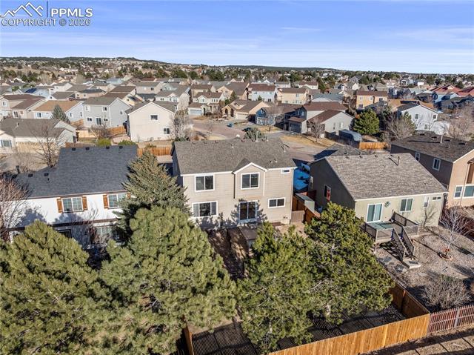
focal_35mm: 24
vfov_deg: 56.8
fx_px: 328
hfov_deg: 71.6
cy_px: 178
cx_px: 237
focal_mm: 12.29
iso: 200
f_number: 2.8
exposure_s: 1/240
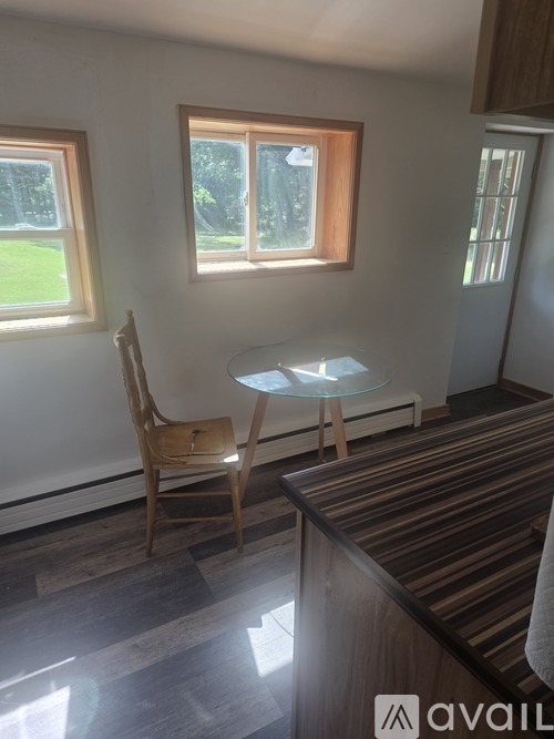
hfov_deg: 58.9
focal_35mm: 23
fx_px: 491
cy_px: 370
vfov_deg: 73.9
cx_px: 277
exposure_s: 1/359
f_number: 1.7
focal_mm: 6.25
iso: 50
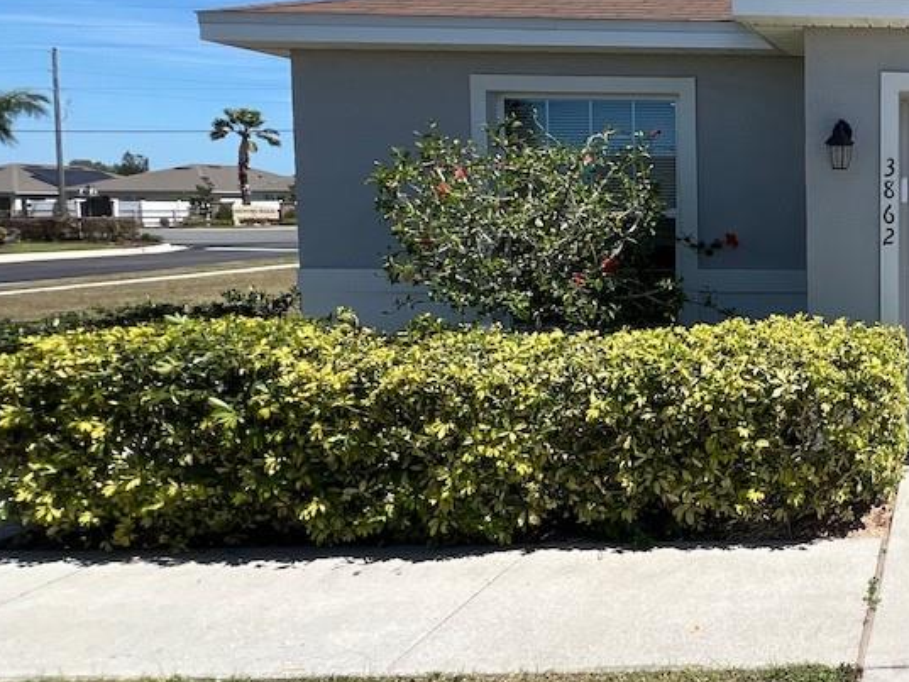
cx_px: 1009
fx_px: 814
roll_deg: +0.1
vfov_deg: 45.2
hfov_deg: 44.1
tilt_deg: -5.2
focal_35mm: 31
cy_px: 266
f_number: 1.8
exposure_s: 1/1845
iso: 32
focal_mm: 1.57
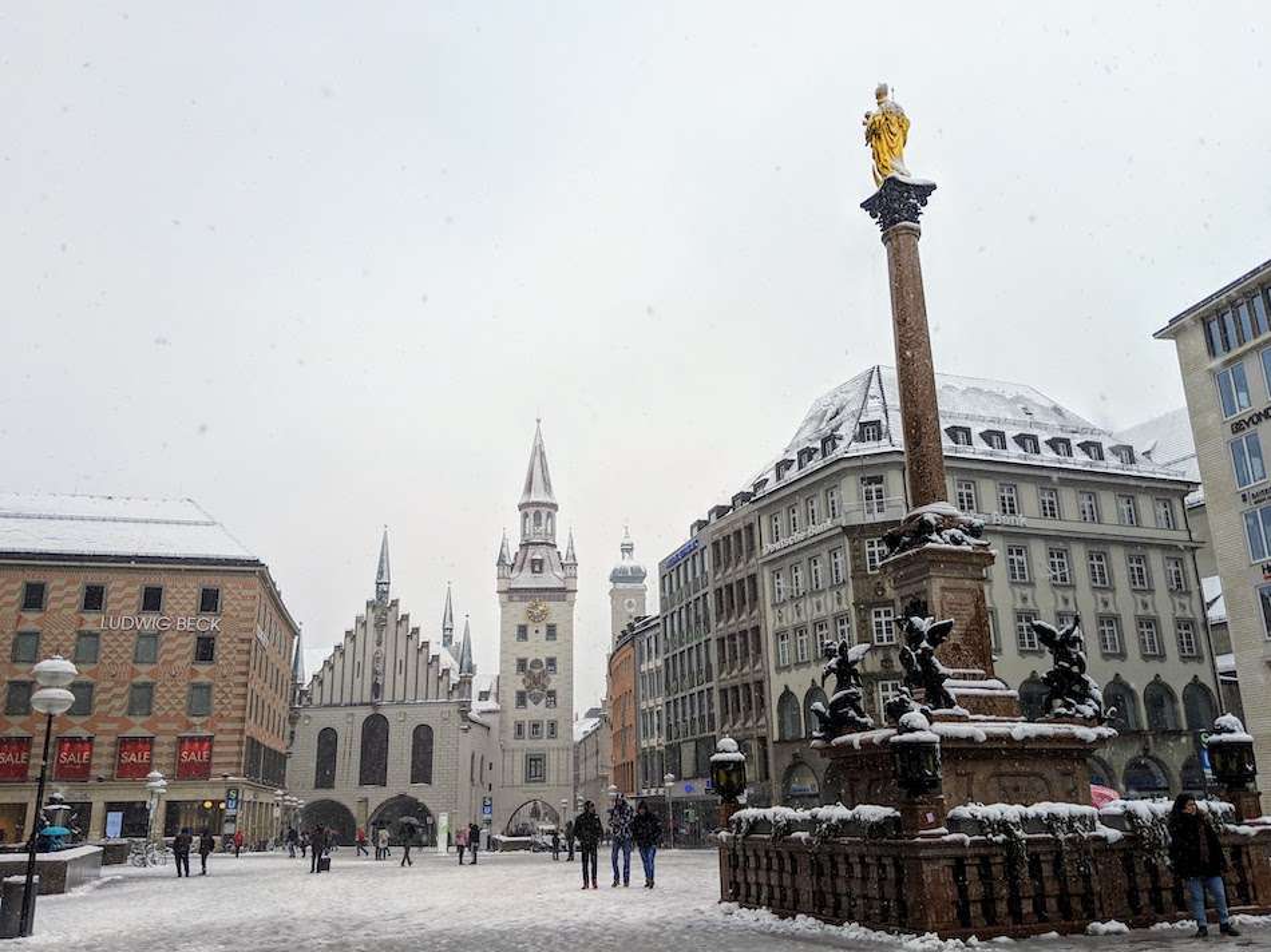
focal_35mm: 27
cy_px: 476
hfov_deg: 65.3
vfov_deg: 51.3
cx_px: 636
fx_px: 991
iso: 75
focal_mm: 4.44
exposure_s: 1/1304
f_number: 1.8
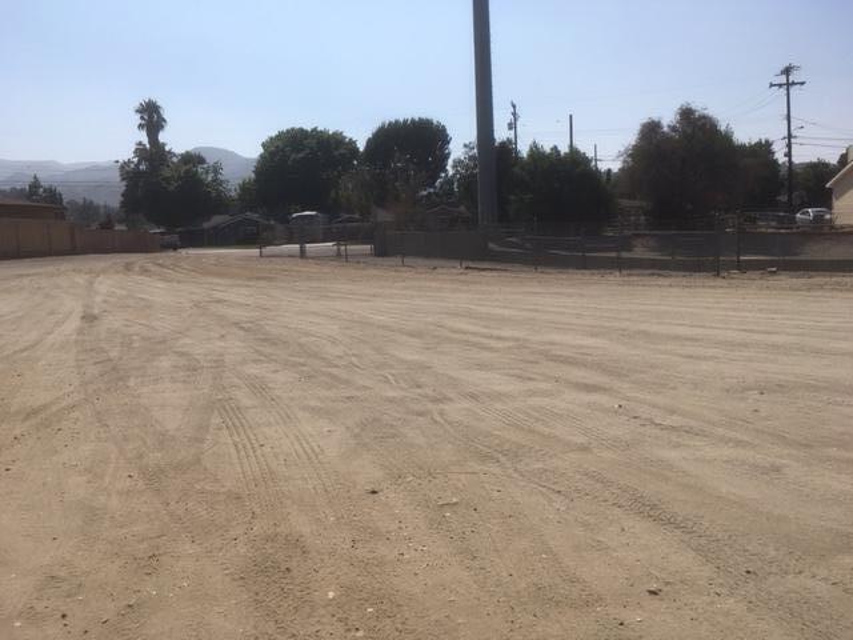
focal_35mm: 29
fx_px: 715
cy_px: 320
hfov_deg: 61.7
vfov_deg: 48.2
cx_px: 426
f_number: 2.2
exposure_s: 1/3846
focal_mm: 4.15
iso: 25
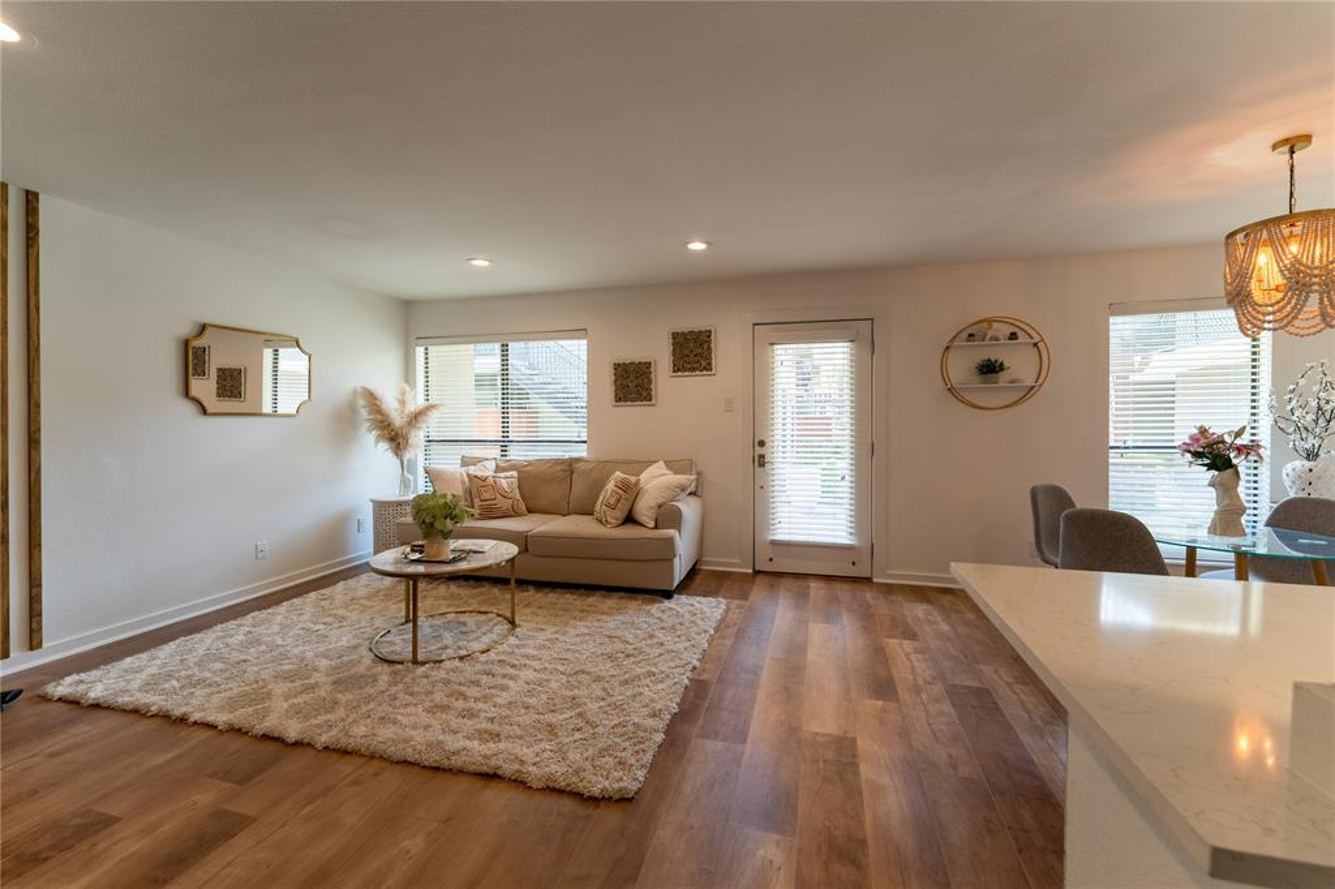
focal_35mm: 14
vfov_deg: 81.2
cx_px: 668
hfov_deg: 104.3
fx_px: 519
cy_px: 444
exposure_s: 1/4
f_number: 7.1
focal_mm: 14
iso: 320
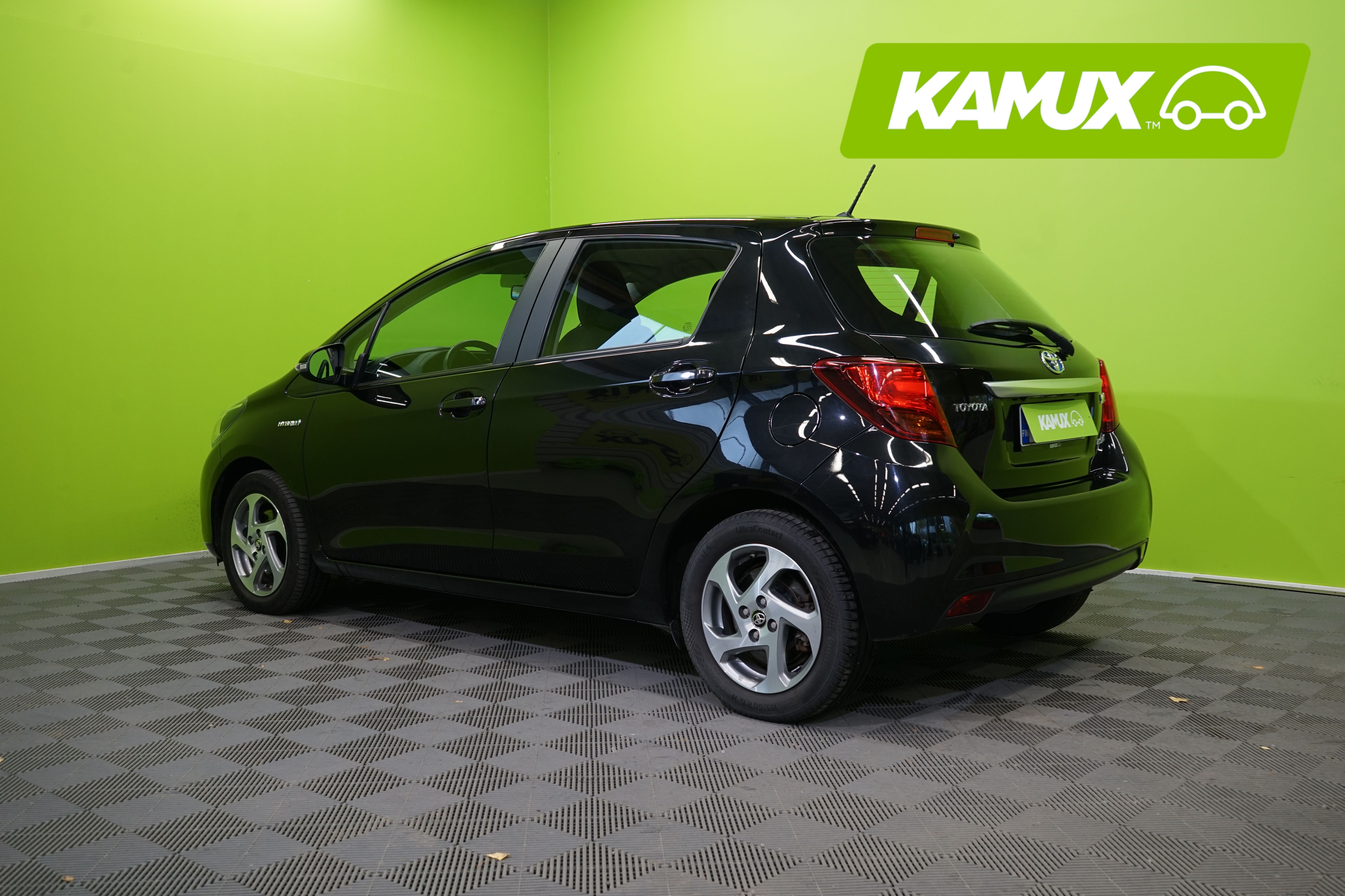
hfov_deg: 55.8
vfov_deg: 38.9
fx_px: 1270
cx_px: 672
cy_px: 448
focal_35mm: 34
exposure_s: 1/30
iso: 640
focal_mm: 34
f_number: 6.3
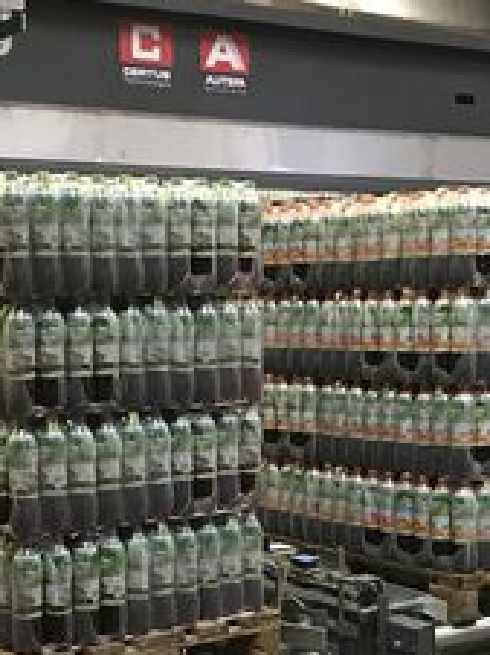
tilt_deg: -5.6
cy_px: 338
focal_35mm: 62
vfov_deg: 31.2
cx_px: 246
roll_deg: +0.5
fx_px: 1172
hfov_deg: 23.6
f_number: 1.8
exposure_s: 1/13
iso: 100
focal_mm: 3.99
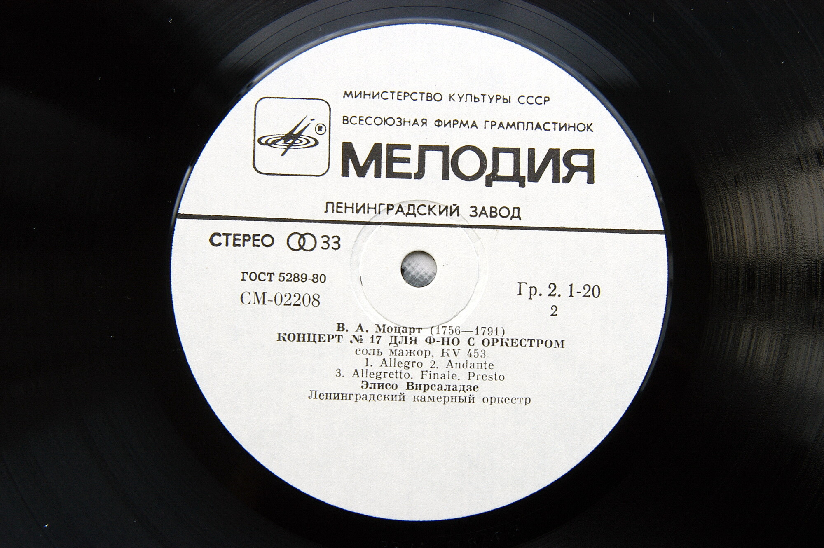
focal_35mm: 52
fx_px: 1201
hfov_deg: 37.9
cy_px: 274
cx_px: 412
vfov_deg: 25.7
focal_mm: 35
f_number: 5.6
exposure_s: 1/100
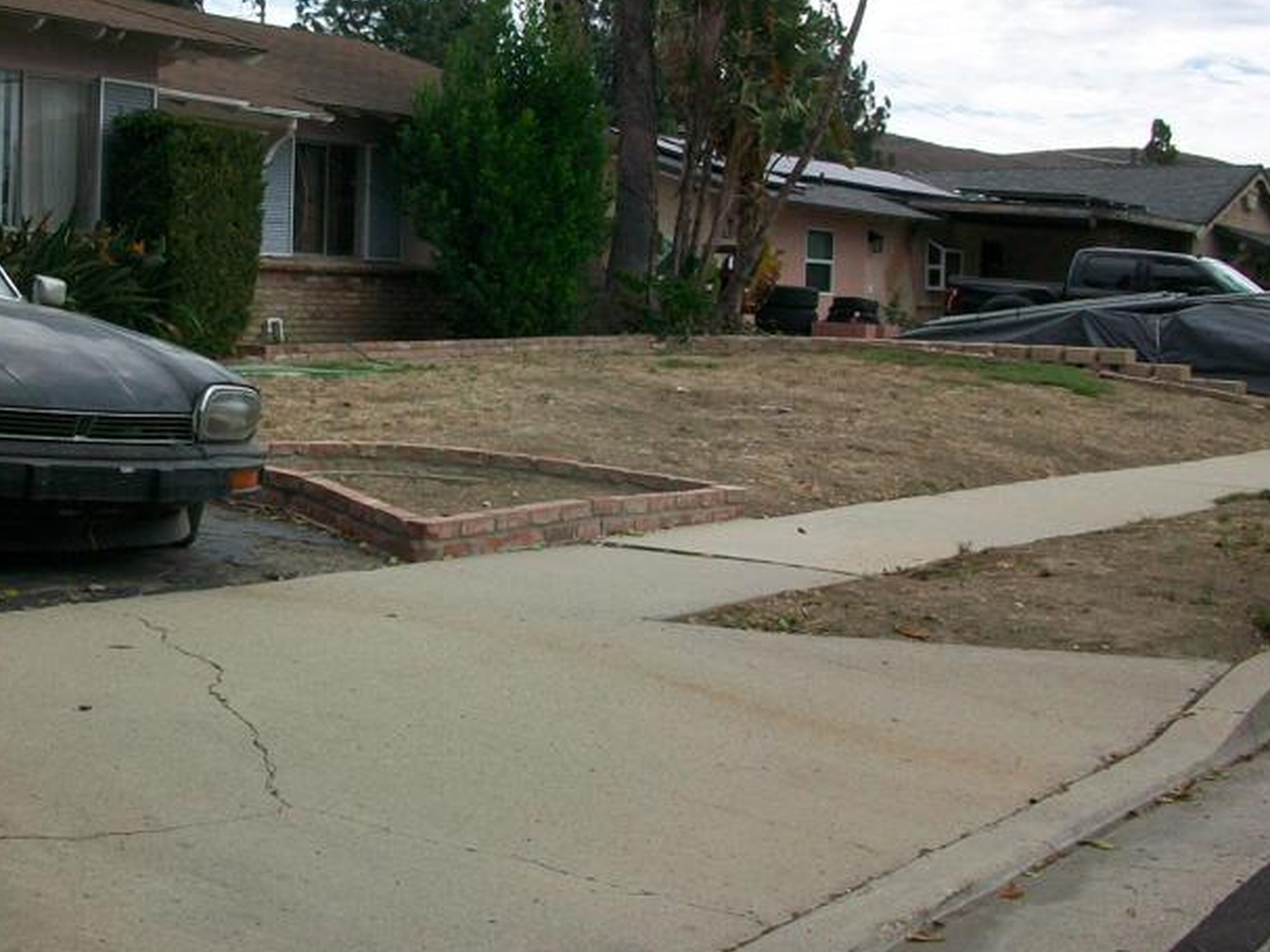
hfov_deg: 34.8
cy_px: 337
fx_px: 1981
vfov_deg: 26.9
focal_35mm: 54
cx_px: 310
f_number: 5.5
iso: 64
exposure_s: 1/250
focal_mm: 5.7
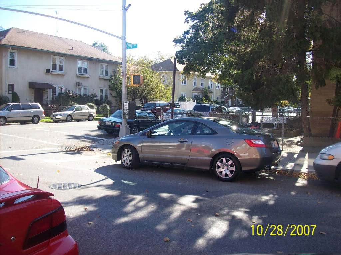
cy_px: 128
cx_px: 170
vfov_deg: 39.6
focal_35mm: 36
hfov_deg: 51.4
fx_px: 354
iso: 80
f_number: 2.7
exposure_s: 1/380
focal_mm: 6
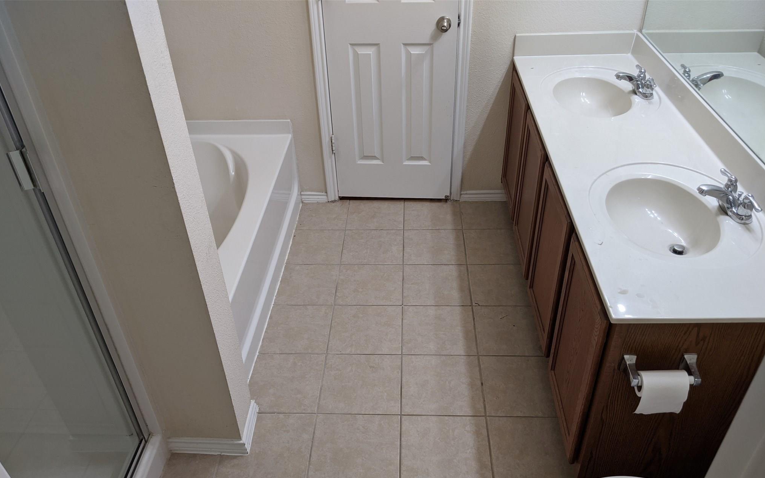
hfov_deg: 64.6
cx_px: 380
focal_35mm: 29
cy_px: 290
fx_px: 605
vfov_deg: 42.9
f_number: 1.8
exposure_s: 1/59.9
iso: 82
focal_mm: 4.44
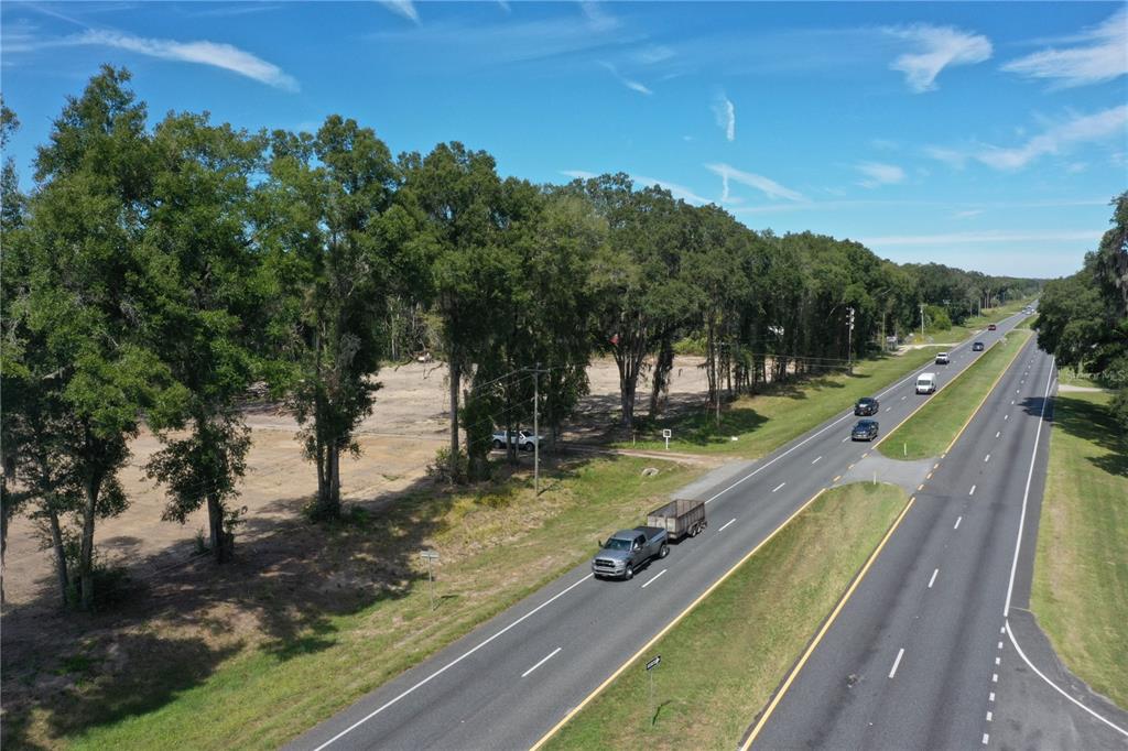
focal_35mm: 28
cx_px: 564
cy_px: 376
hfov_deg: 65.5
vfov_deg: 46.4
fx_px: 877
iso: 100
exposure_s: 1/120
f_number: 11
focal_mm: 10.26
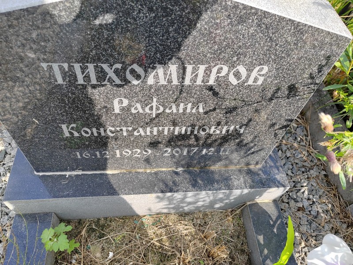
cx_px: 176
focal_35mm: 27
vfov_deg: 51.4
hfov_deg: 65.3
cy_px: 132
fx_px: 275
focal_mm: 5.52
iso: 100
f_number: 1.9
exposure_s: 1/450
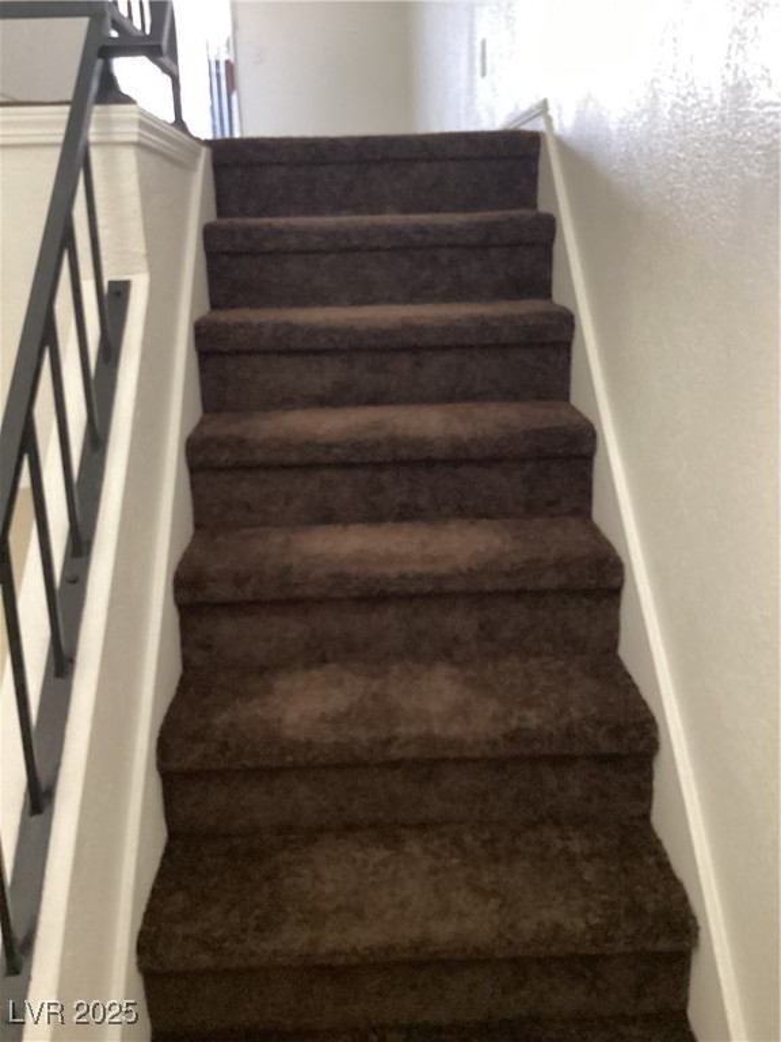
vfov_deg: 58.4
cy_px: 521
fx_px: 933
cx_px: 390
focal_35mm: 31
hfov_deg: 45.4
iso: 500
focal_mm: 3.3
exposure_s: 1/30
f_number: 2.4
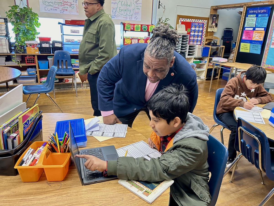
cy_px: 103
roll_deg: -3.3
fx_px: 206
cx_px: 137
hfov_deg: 67.3
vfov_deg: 53.1
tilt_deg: -19.0
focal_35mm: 26
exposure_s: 1/60
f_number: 1.5
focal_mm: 5.7
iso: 200
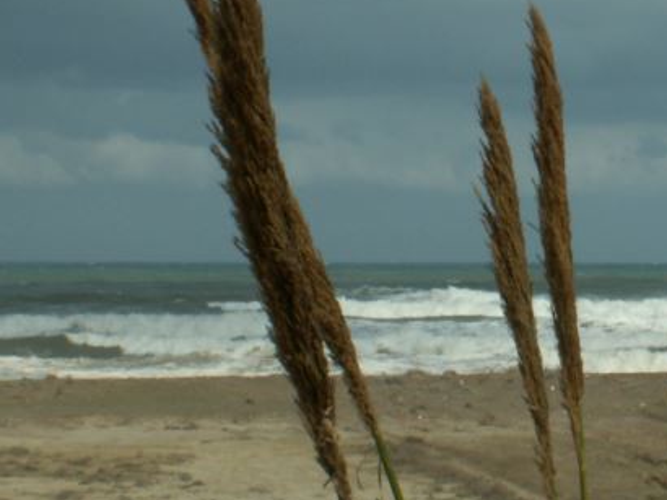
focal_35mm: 155
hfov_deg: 12.6
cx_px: 612
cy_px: 223
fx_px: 2985
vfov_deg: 9.6
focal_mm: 10.39
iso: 50
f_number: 8
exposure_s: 1/320
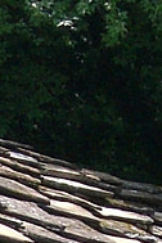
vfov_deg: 2.7
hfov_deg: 1.8
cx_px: -77
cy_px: 575
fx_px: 5184
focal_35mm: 768
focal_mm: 14.49
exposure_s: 1/200
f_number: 5
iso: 100
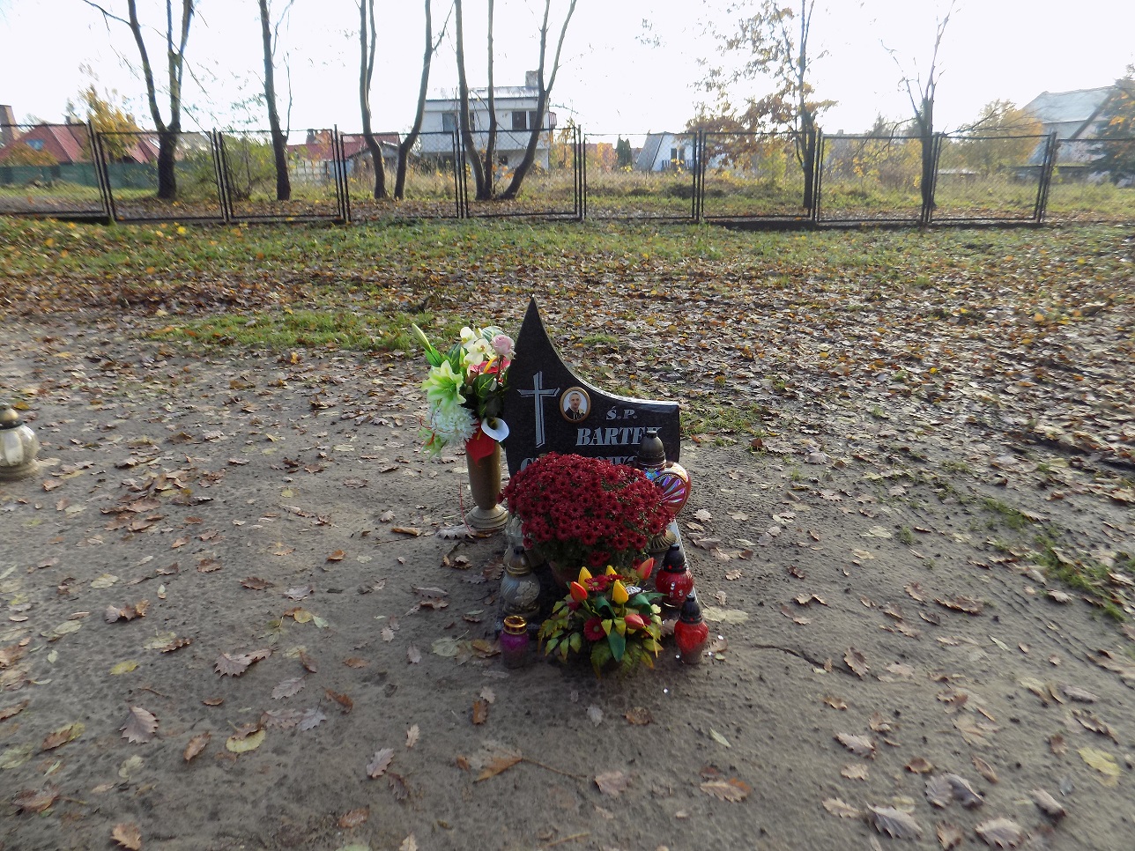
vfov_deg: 58.9
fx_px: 754
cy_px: 426
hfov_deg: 73.9
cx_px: 568
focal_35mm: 23
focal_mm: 4
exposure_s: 1/125
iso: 80
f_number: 3.1
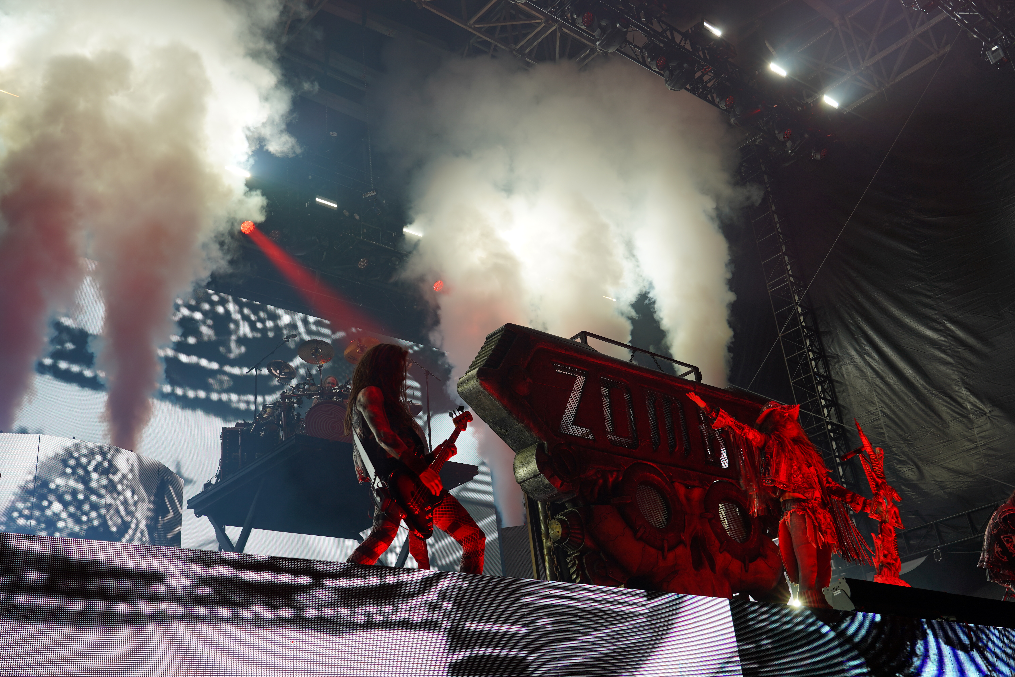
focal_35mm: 35
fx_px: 987
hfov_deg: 54.4
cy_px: 338
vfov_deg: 37.9
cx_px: 508
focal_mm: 35
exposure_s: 1/60
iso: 100
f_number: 4.5
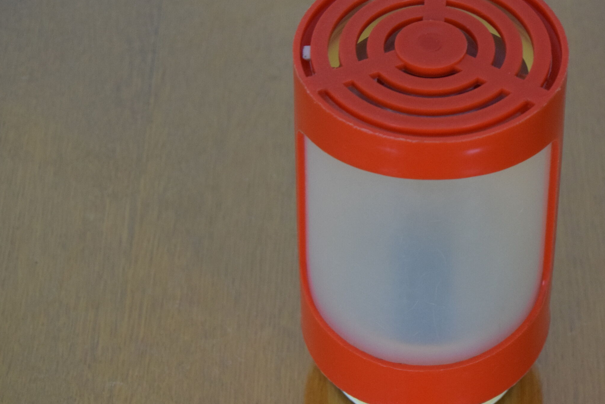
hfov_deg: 16.8
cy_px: 207
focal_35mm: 122
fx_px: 2047
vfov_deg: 11.3
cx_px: 425
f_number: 5.6
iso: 1600
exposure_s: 1/160
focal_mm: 55
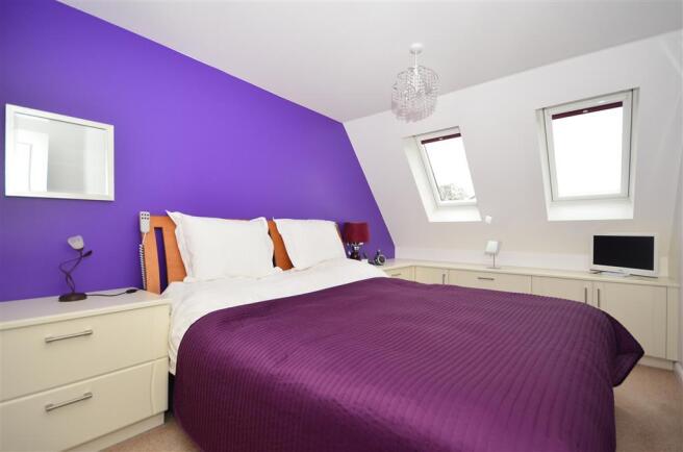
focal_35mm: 17
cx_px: 342
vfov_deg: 69.4
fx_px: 326
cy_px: 226
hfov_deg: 92.6
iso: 640
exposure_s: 1/160
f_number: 5.6
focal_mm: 11.5
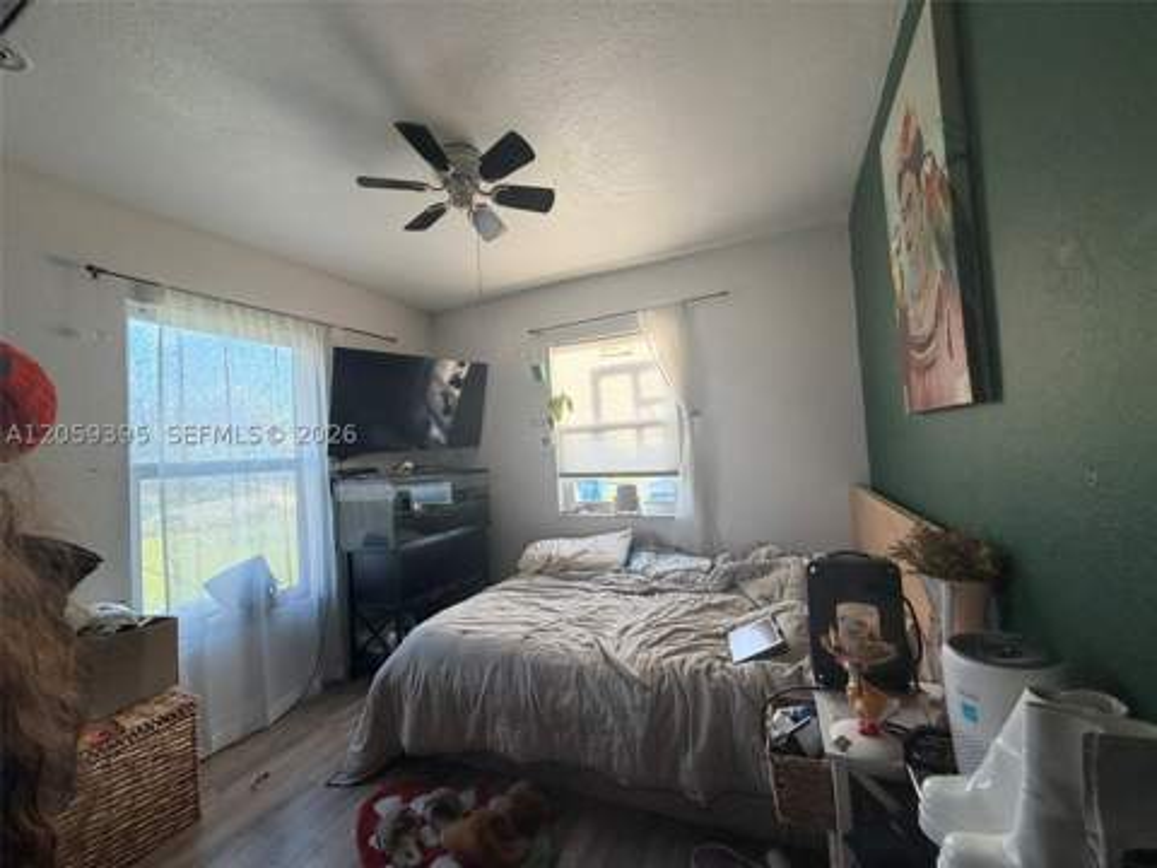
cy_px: 434
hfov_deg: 102.1
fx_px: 468
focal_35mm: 14
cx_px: 578
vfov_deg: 85.7
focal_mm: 2.22
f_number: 2.2
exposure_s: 1/60
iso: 200
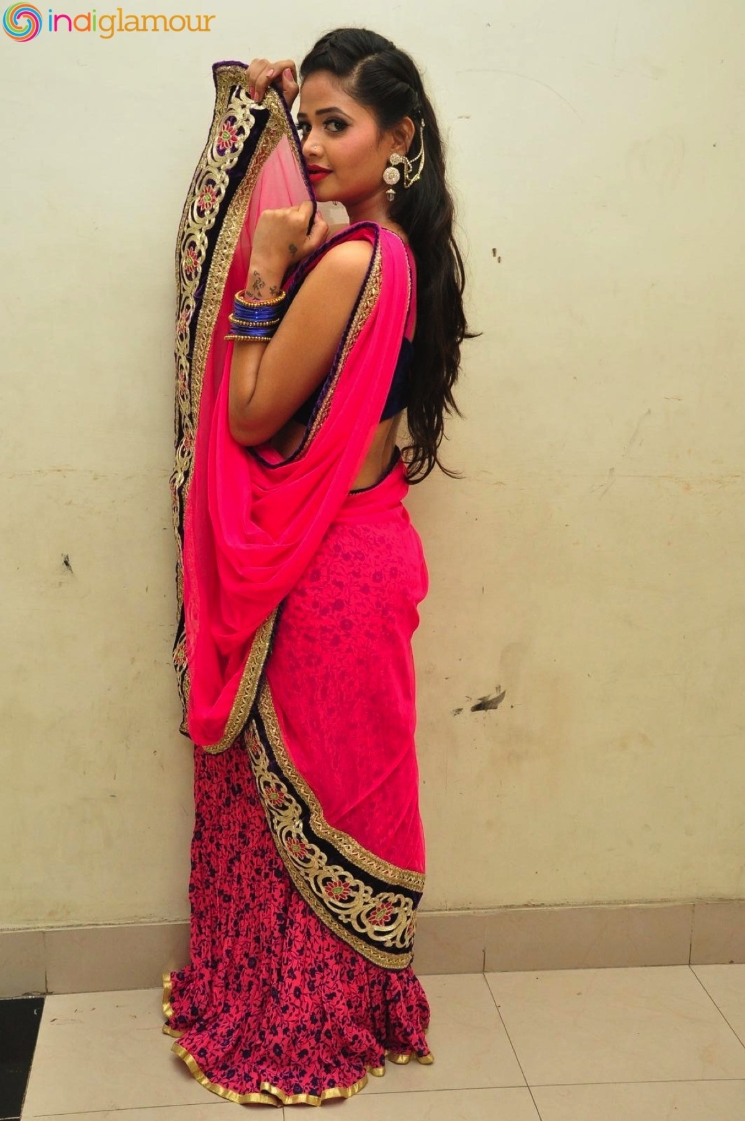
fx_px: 1400
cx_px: 372
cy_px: 560
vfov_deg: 43.6
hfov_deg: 29.8
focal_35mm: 45
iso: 1600
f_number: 7.1
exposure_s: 1/125
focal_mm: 30
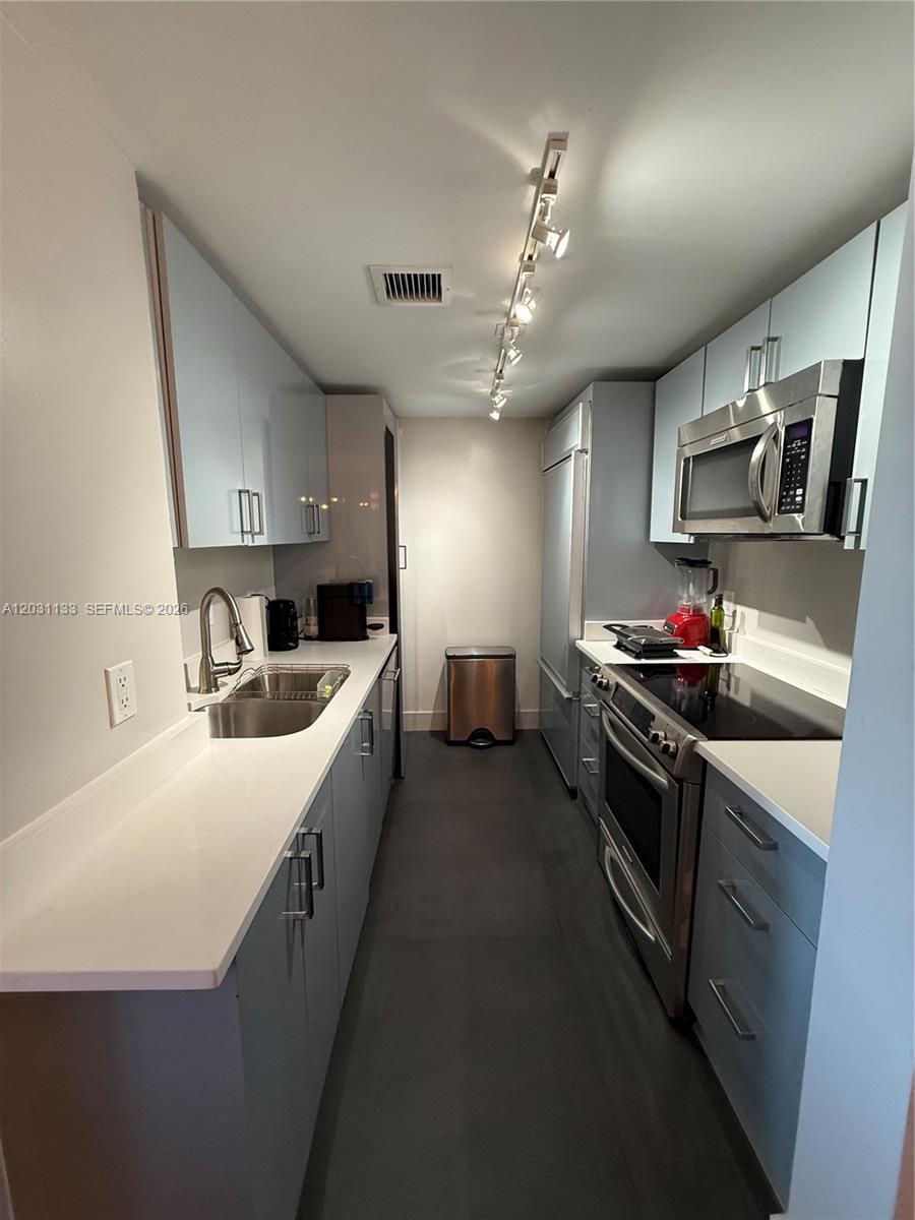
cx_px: 458
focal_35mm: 14
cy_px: 610
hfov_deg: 85.7
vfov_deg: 102.1
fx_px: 493
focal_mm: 2.22
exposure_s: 1/60
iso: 250
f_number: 2.2
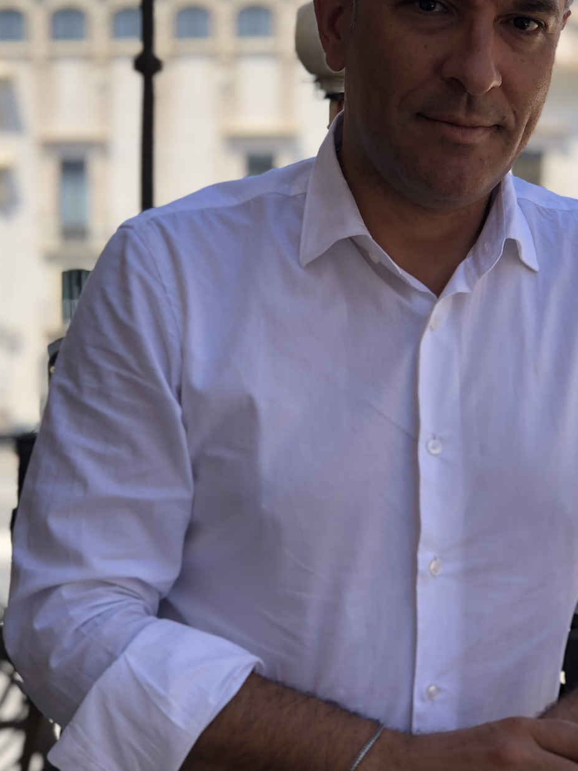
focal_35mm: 94
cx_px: 260
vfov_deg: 20.8
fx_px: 2093
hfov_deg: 15.7
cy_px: 282
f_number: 2.8
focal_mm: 6.6
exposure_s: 1/184
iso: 20
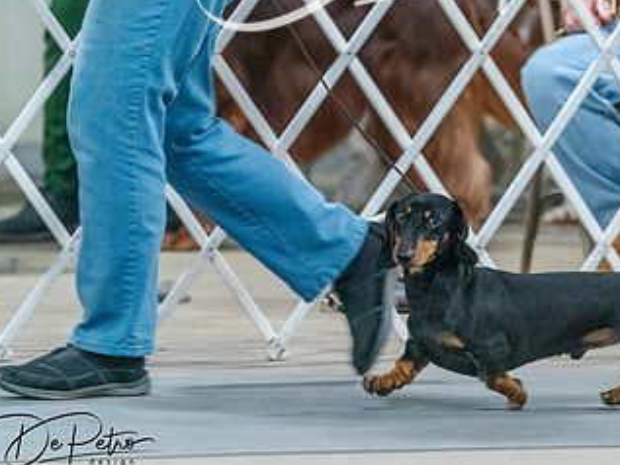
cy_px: 72
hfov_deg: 4.8
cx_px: 523
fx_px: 7346
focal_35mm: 410
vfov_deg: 3.6
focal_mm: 200
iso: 6400
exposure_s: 1/200
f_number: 3.5
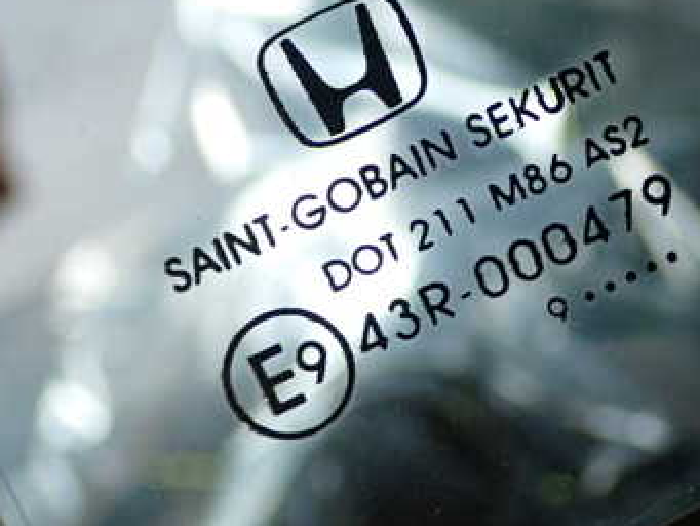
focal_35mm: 95
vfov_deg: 15.5
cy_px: 189
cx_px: 501
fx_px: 1922
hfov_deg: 20.5
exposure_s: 1/50
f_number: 3.3
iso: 500
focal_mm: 9.65
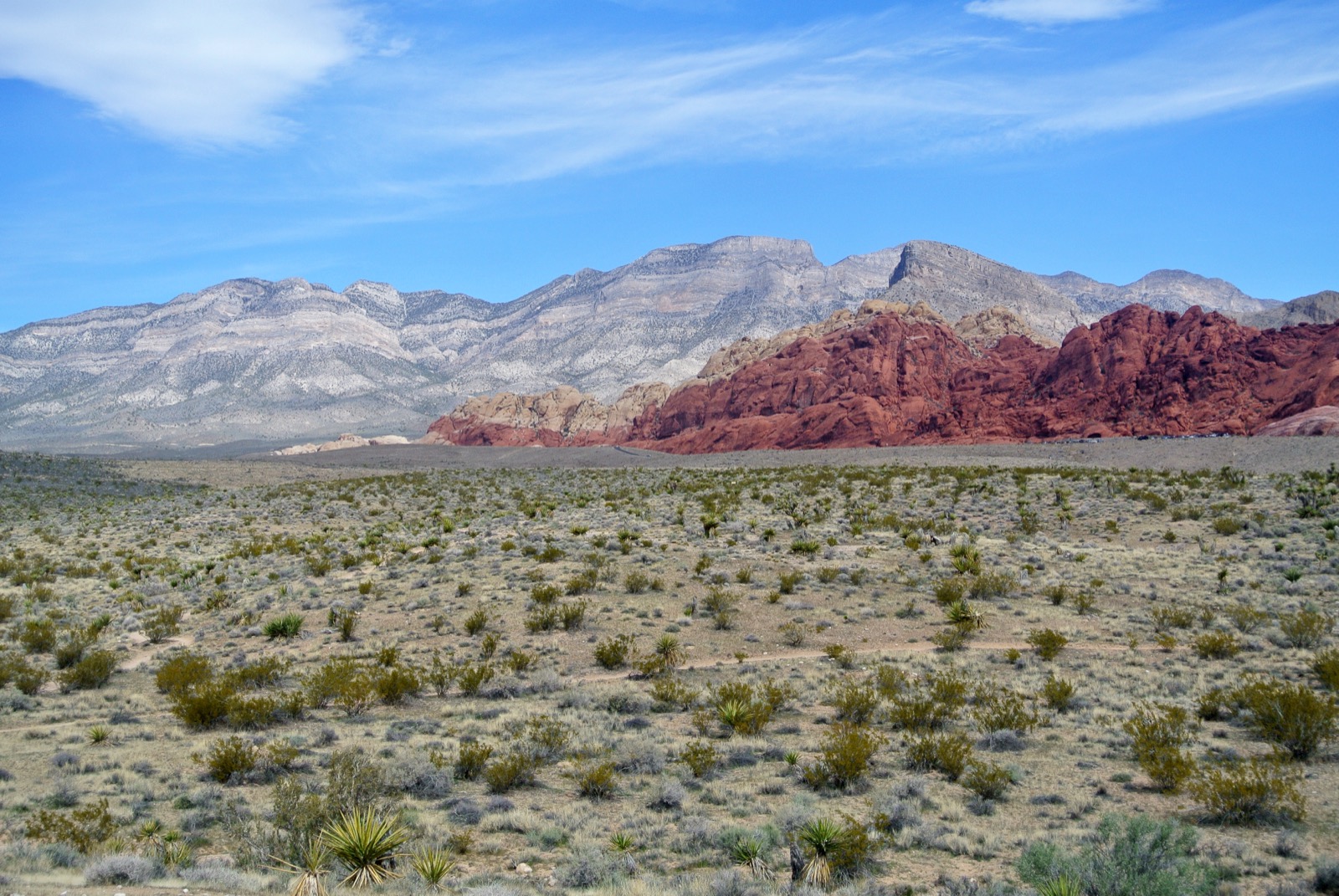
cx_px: 670
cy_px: 448
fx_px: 1936
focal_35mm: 52
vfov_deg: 26.1
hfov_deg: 38.1
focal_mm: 19.6
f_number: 4.8
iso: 100
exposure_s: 1/640
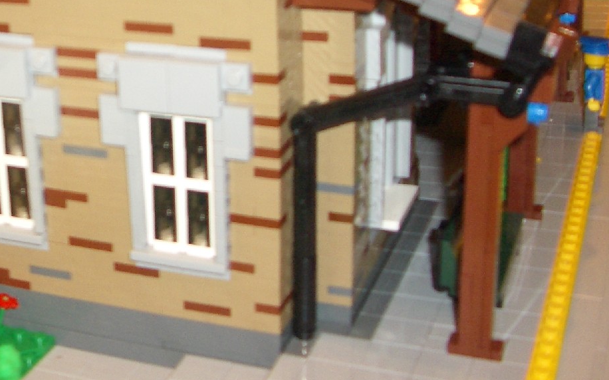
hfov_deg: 28.3
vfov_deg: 18.2
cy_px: 15
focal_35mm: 70
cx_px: 61
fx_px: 1162
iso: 100
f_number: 2.6
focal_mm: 5.8
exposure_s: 1/60
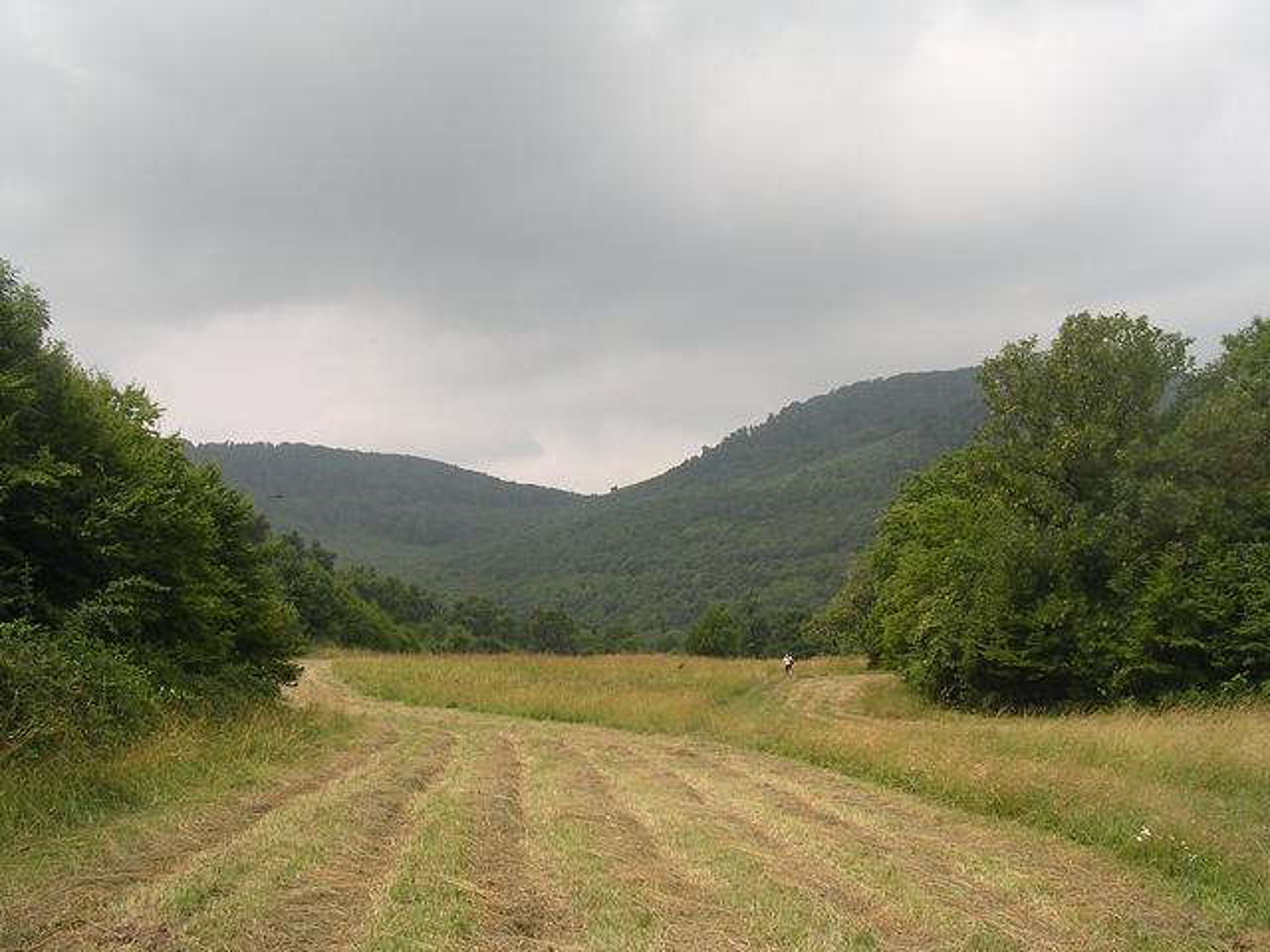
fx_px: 1394
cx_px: 635
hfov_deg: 49.0
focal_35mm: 38
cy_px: 476
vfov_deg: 37.7
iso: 100
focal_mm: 5.8
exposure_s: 1/184
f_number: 5.6
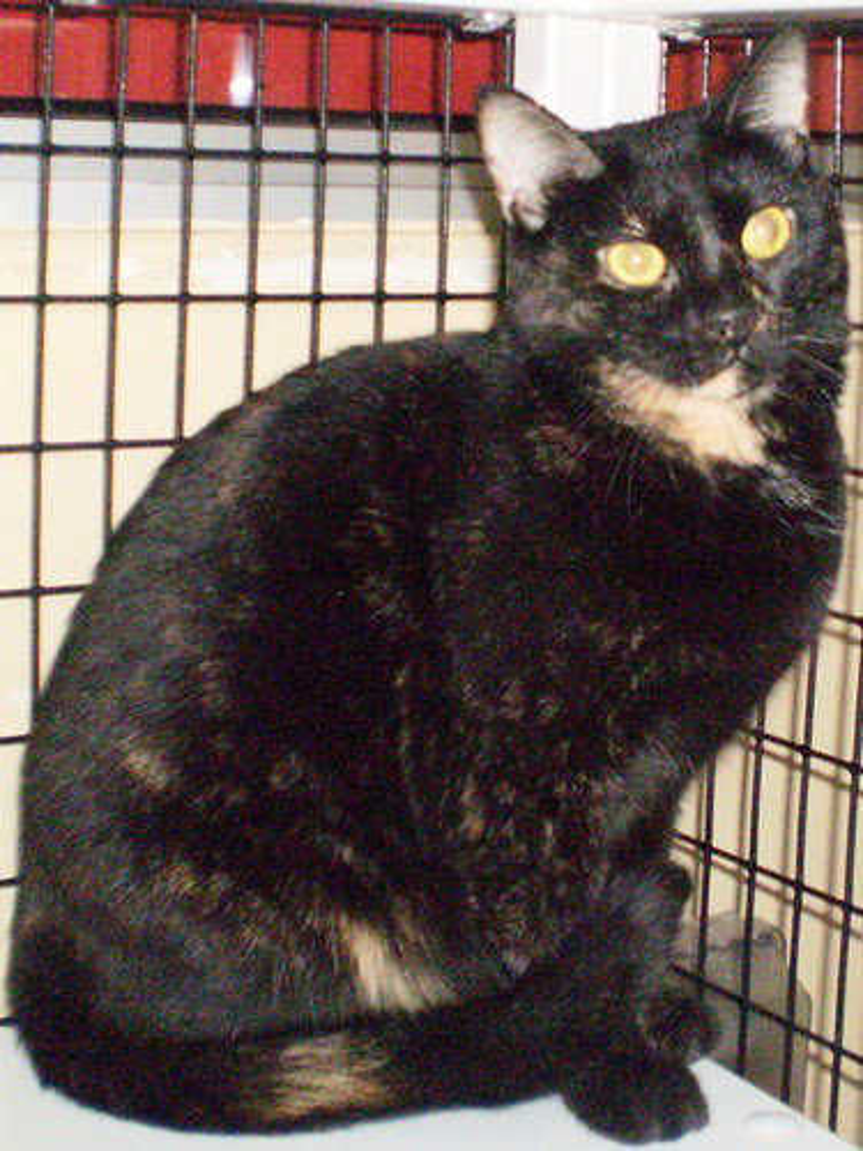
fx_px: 1197
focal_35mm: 36
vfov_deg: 51.4
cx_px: 432
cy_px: 576
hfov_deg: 39.7
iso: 1000
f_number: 3.1
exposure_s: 1/250
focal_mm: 6.3
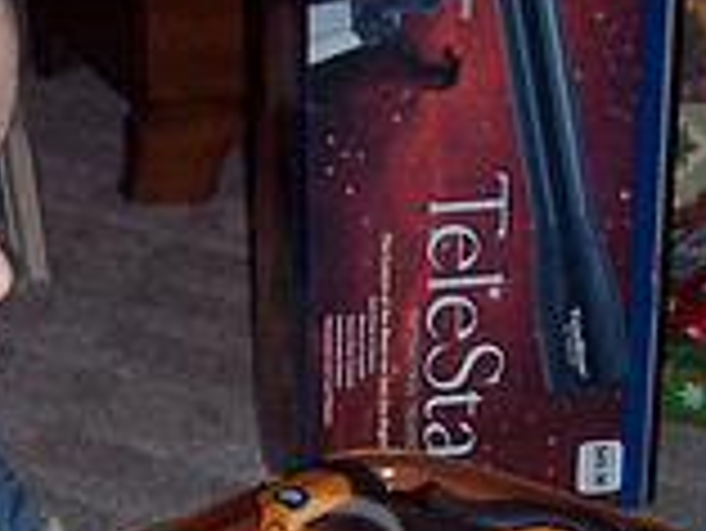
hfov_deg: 13.7
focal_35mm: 144
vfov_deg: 10.1
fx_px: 2939
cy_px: 704
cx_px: 270
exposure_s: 1/60
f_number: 2.8
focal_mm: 8
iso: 100
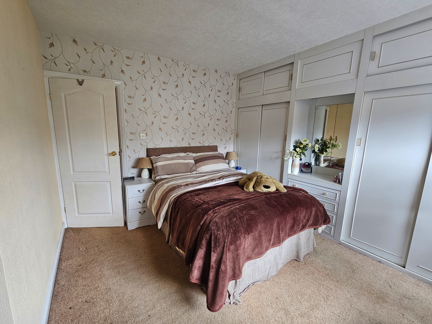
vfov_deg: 85.7
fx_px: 175
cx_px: 207
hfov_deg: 102.0
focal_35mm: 14
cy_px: 161
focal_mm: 2.2
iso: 160
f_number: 2.2
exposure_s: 1/60
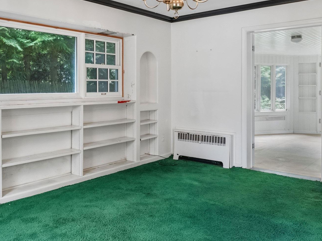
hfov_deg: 52.5
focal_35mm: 34
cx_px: 97
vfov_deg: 41.3
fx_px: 316
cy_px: 84
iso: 800
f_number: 8
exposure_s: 1/4
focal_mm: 10
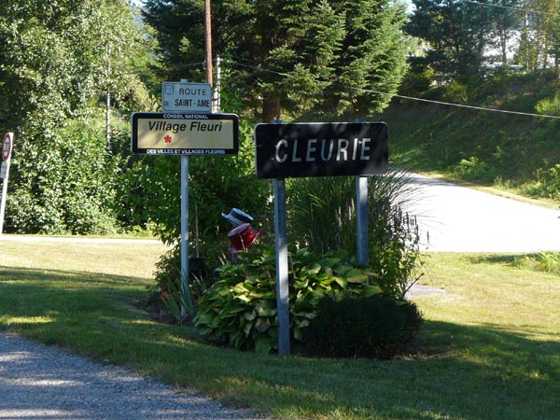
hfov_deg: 18.4
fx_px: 1731
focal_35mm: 107
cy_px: 210
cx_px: 280
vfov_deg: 13.8
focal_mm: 11.1
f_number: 4
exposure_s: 1/160
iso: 100
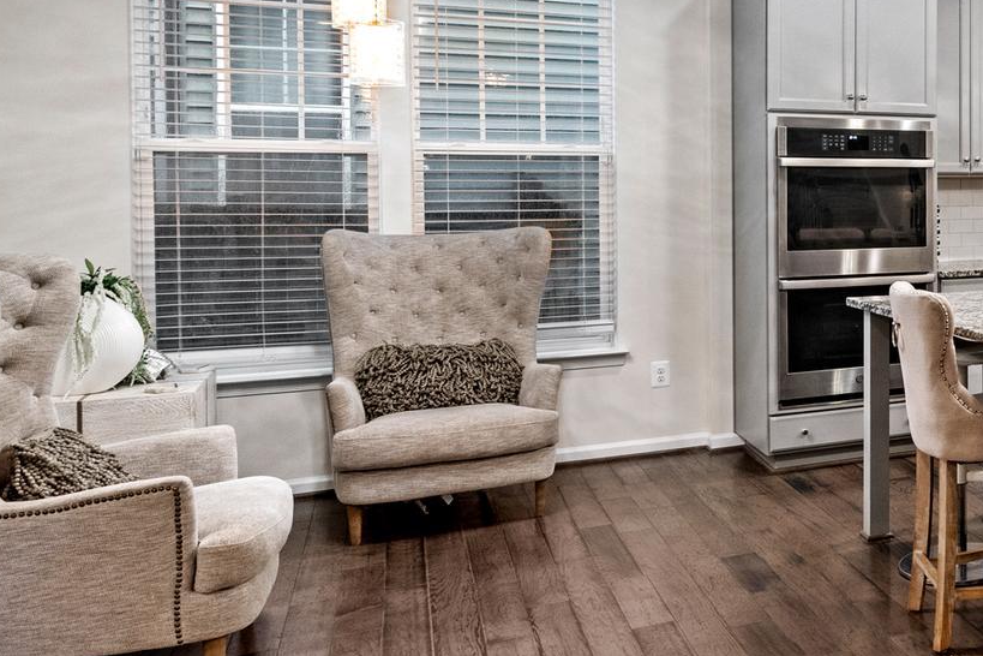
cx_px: 1140
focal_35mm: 40
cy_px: 210
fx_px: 1092
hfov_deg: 38.0
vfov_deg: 33.1
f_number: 8
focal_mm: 16
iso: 1250
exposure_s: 1/40
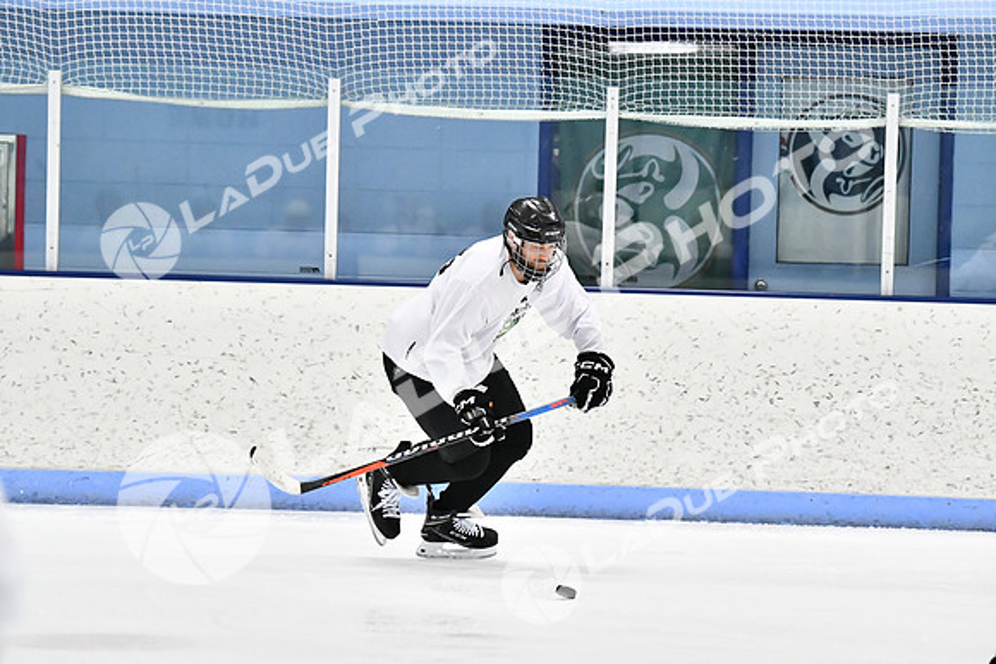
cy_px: 332
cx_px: 498
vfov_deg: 7.0
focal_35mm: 195
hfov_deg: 10.5
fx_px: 5396
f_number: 3.2
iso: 6400
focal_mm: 130
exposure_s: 1/1250
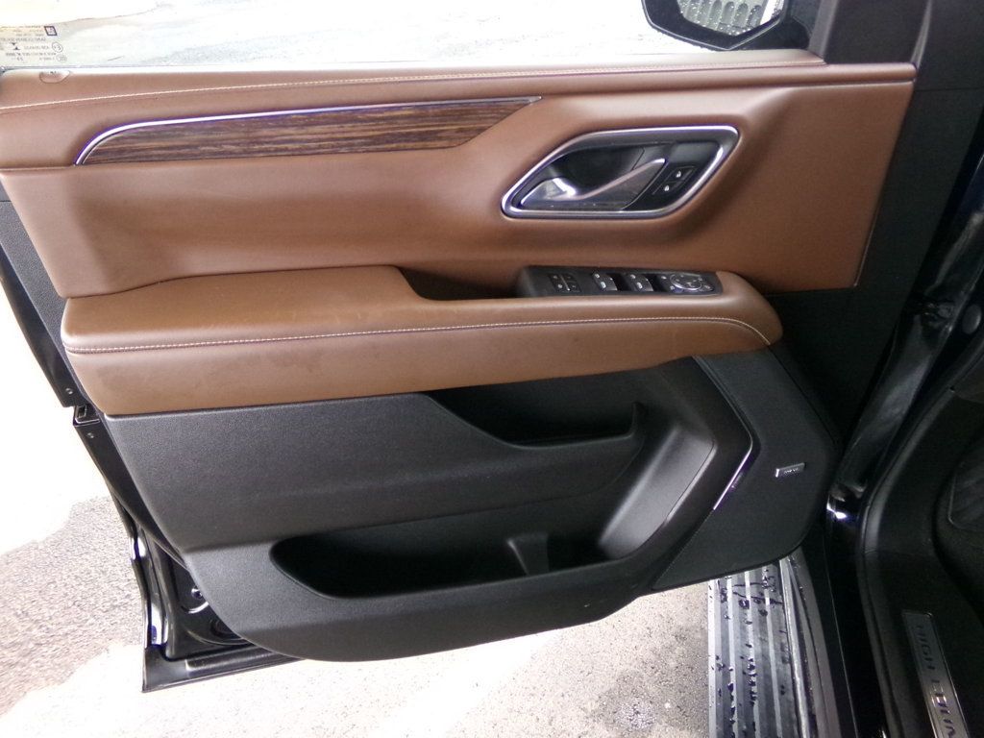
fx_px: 682
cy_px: 369
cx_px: 492
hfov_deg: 71.6
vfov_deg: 56.8
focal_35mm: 24
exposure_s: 1/60
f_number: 3.7
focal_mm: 4.3
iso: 718
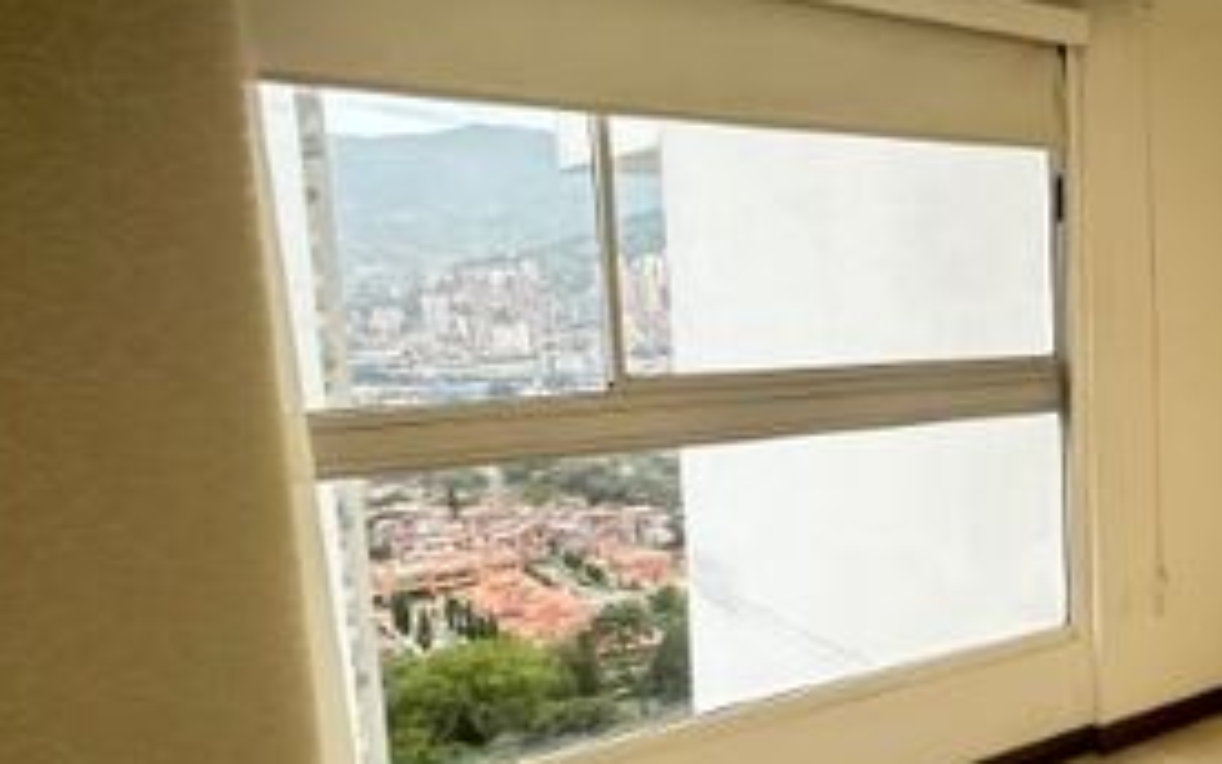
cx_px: 1295
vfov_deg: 35.3
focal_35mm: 36
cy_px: 426
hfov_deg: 43.7
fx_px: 1199
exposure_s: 1/60
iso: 320
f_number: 2.2
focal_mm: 2.22
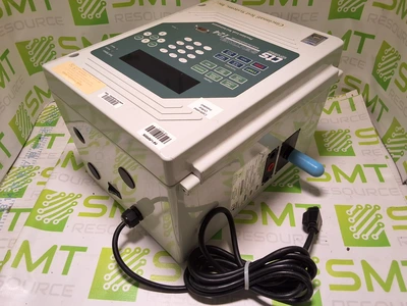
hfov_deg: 63.4
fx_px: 329
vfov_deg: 49.7
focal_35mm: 28
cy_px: 153
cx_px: 204
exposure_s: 1/120
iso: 32
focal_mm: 2.91
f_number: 1.9
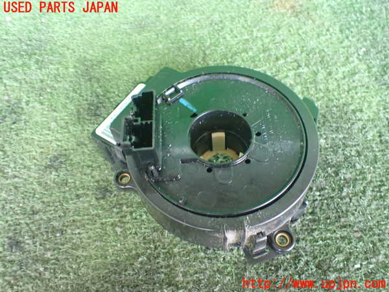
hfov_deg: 60.0
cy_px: 146
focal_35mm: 30
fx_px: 337
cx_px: 194
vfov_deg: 46.8
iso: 800
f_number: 2.3
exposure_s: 1/50
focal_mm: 5.4
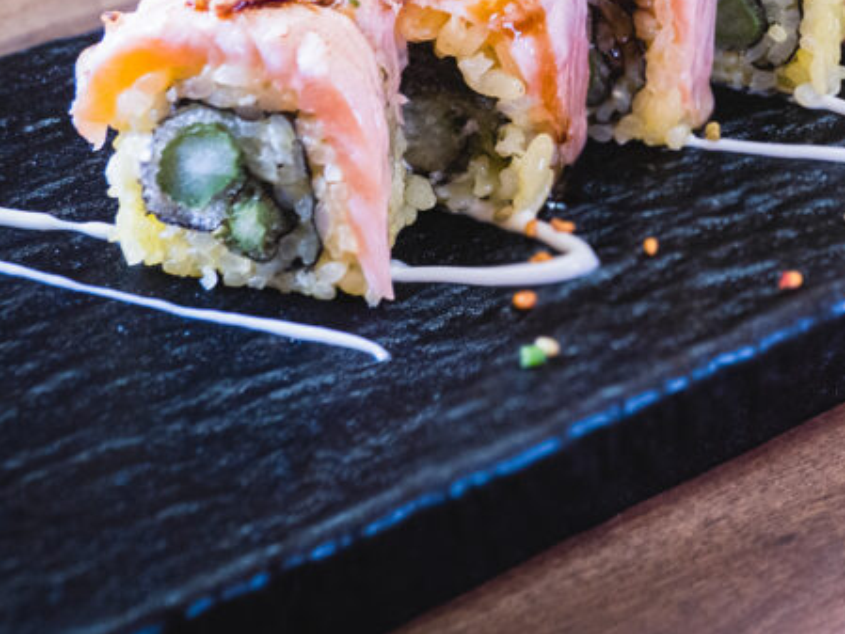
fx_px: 3028
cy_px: -11
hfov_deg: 15.7
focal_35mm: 124
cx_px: 723
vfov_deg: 11.8
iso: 800
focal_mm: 29
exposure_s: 1/10
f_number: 4
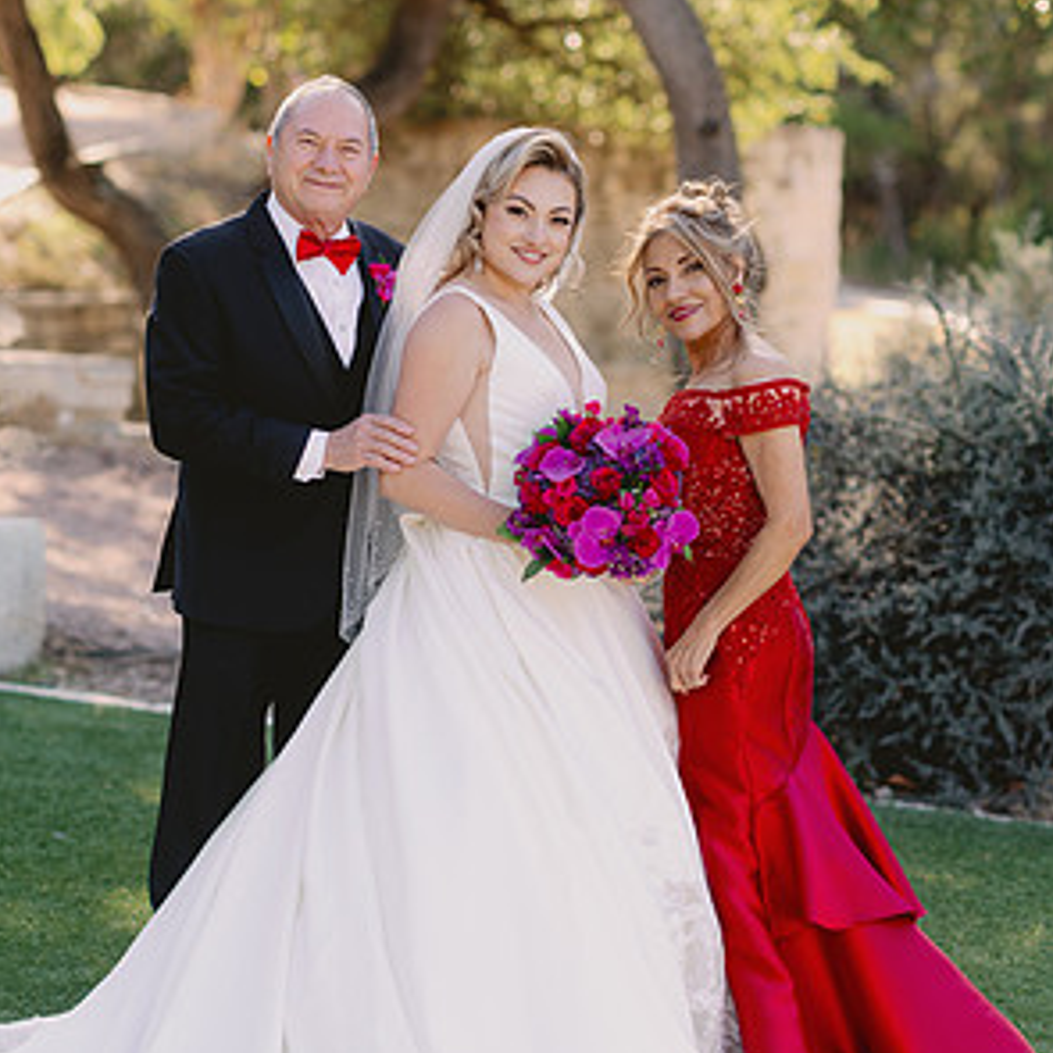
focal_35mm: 110
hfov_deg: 15.8
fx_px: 3786
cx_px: 523
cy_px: 564
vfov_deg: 15.8
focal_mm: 85
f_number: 2.5
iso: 80
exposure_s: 1/320
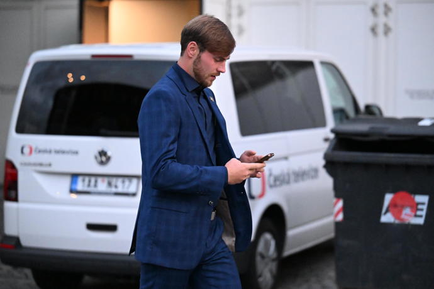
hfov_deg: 17.8
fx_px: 1386
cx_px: 217
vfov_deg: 11.9
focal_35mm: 115
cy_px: 144
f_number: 2.8
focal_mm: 115
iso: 16000
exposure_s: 1/400
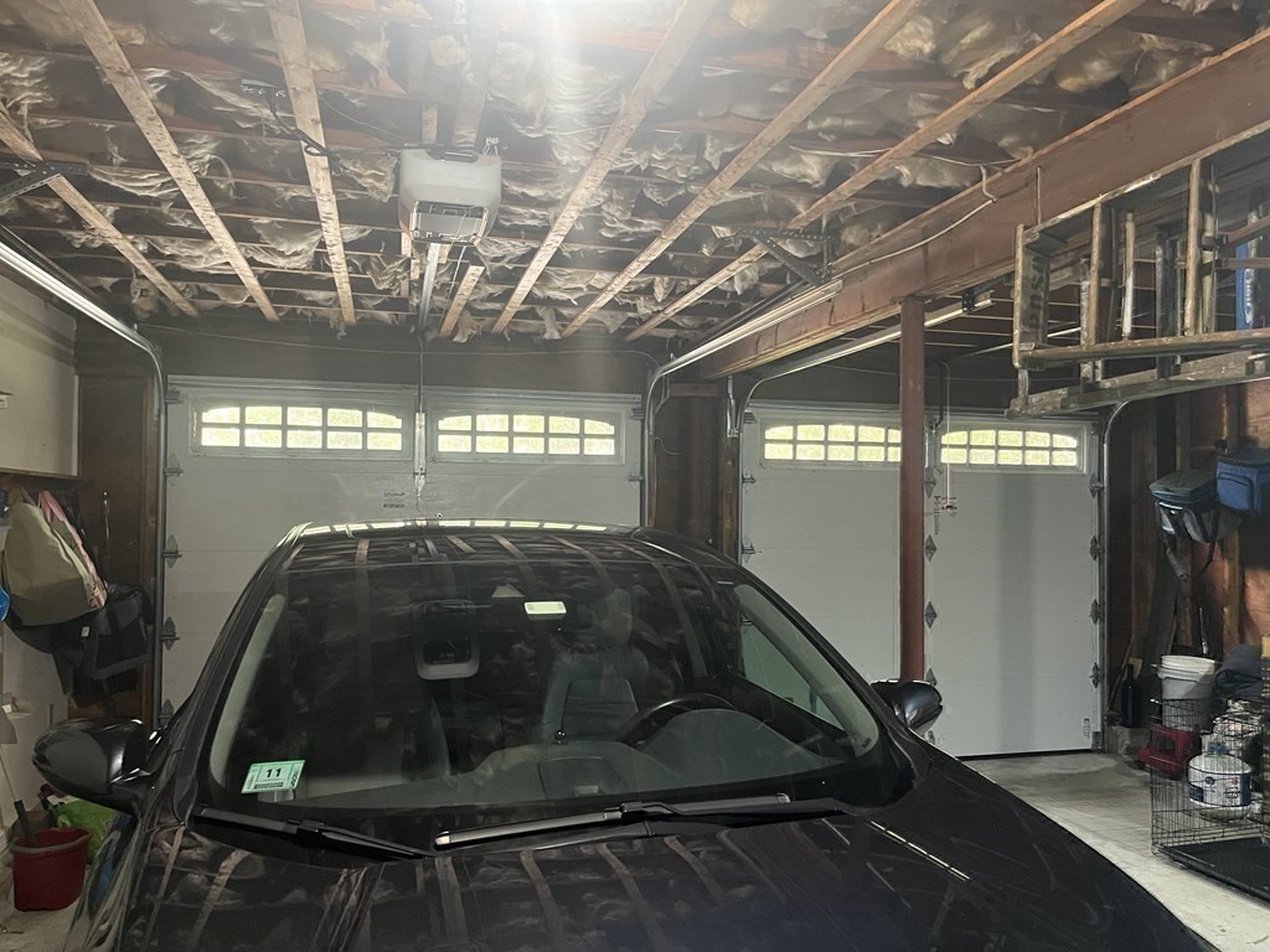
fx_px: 954
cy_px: 476
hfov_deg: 67.3
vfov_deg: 53.1
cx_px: 635
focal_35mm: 26
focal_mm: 5.1
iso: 500
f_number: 1.6
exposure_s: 1/60
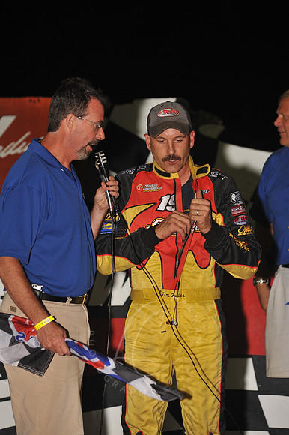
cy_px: 218
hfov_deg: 6.9
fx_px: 2411
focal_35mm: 200
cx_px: 144
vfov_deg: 10.3
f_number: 5.6
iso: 640
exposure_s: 1/250
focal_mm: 200
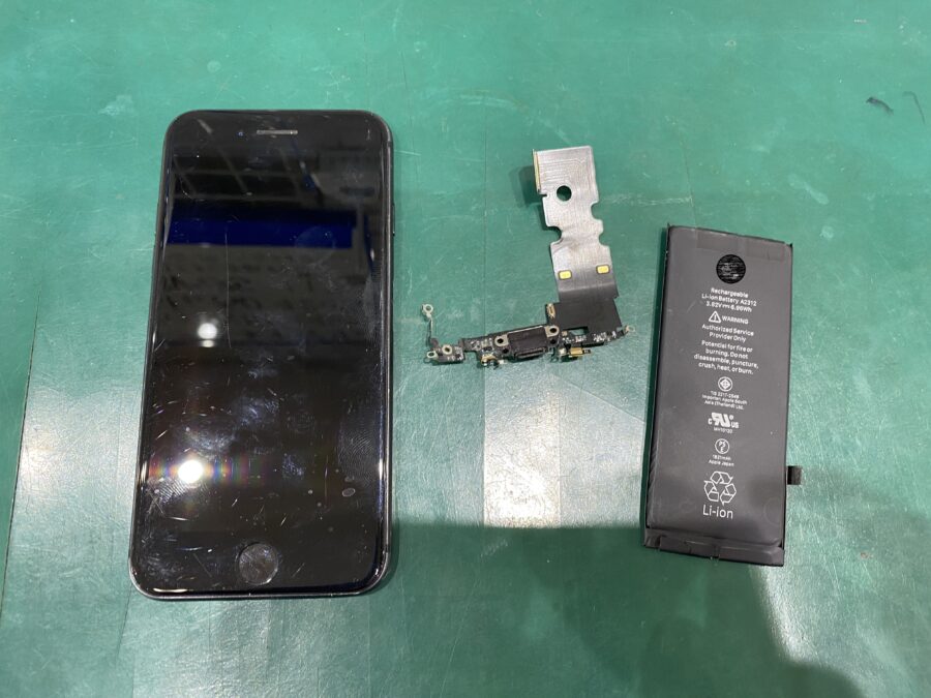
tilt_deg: -76.8
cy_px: 349
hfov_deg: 67.3
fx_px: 699
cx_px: 466
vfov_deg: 53.1
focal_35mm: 26
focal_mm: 4.25
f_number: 1.8
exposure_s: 1/50
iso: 100
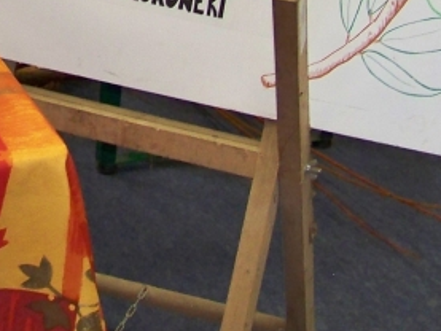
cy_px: -170
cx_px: -62
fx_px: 1555
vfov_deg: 11.6
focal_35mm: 122
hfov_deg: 15.6
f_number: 2.8
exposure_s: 1/30
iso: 200
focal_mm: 5.85
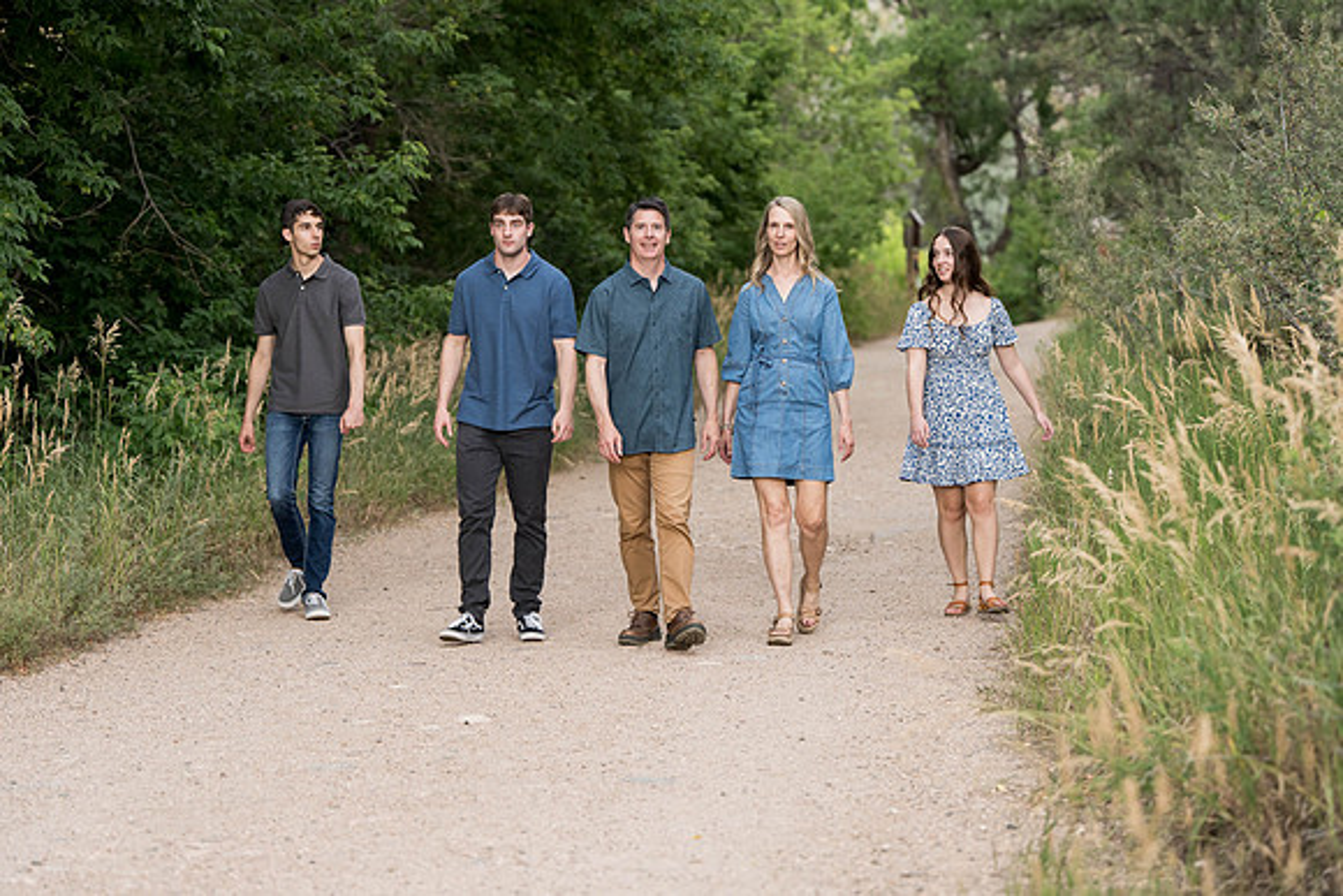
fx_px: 4142
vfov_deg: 12.3
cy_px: 448
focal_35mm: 111
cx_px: 672
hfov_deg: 18.4
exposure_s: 1/200
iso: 1600
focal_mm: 111
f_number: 3.5
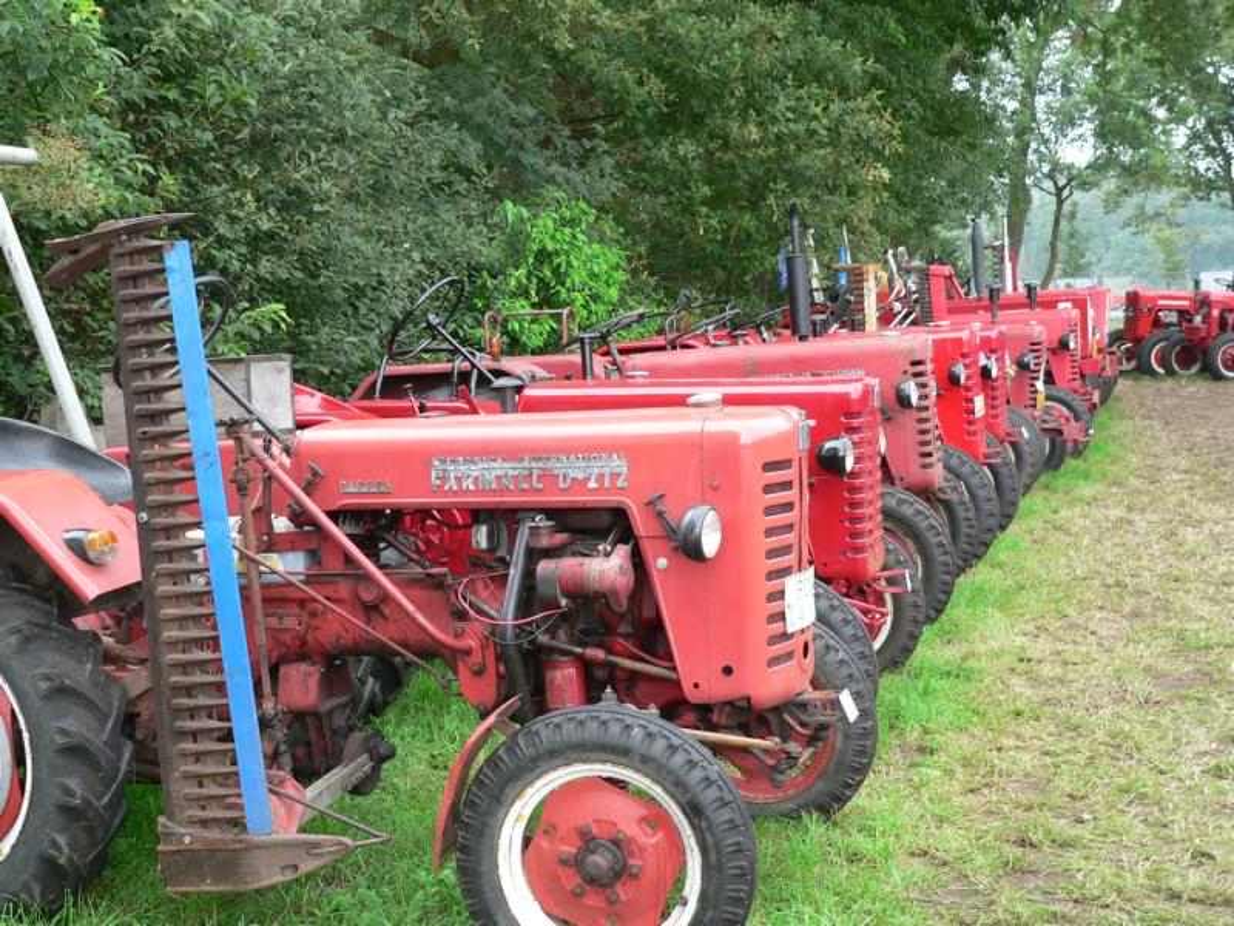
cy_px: 463
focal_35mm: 53
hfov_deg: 36.2
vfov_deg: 27.5
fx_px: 1889
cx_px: 617
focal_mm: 8.8
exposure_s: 1/80
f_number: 2.8
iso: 100
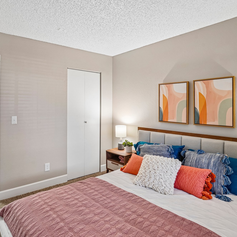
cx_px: 92
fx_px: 163
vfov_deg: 72.1
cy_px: 115
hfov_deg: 71.2
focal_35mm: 21
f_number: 8
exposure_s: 1/13
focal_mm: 16
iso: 400
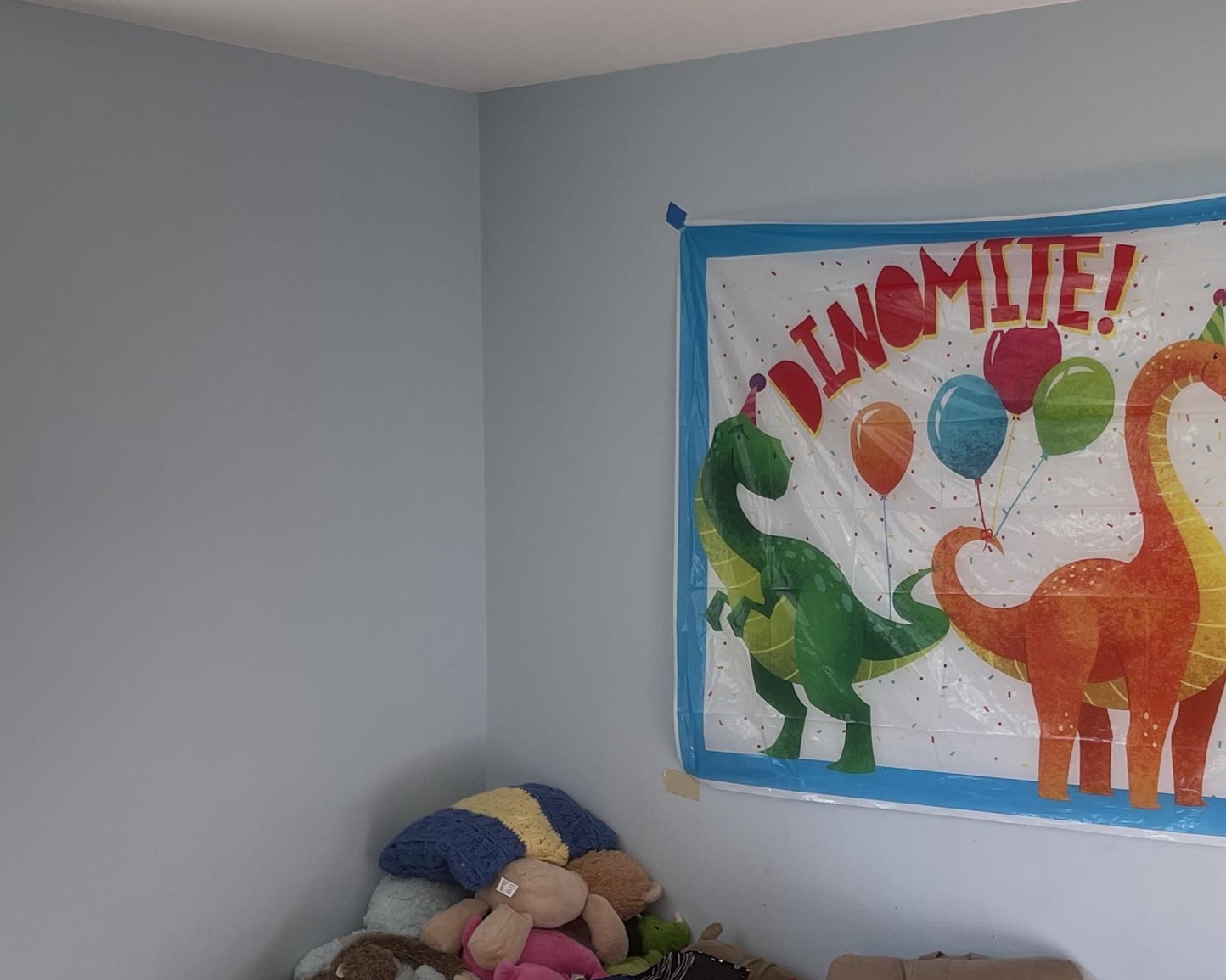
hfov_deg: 34.7
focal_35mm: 54
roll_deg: -1.3
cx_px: 643
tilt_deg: -6.1
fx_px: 1959
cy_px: 646
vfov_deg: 27.9
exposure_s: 1/126
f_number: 1.6
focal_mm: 5.1
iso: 32
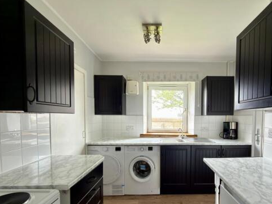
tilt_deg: -1.4
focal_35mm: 17
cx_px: 160
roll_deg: -0.2
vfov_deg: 74.0
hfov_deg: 90.2
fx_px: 134
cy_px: 121
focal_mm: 2.22
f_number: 2.2
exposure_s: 1/38
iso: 64
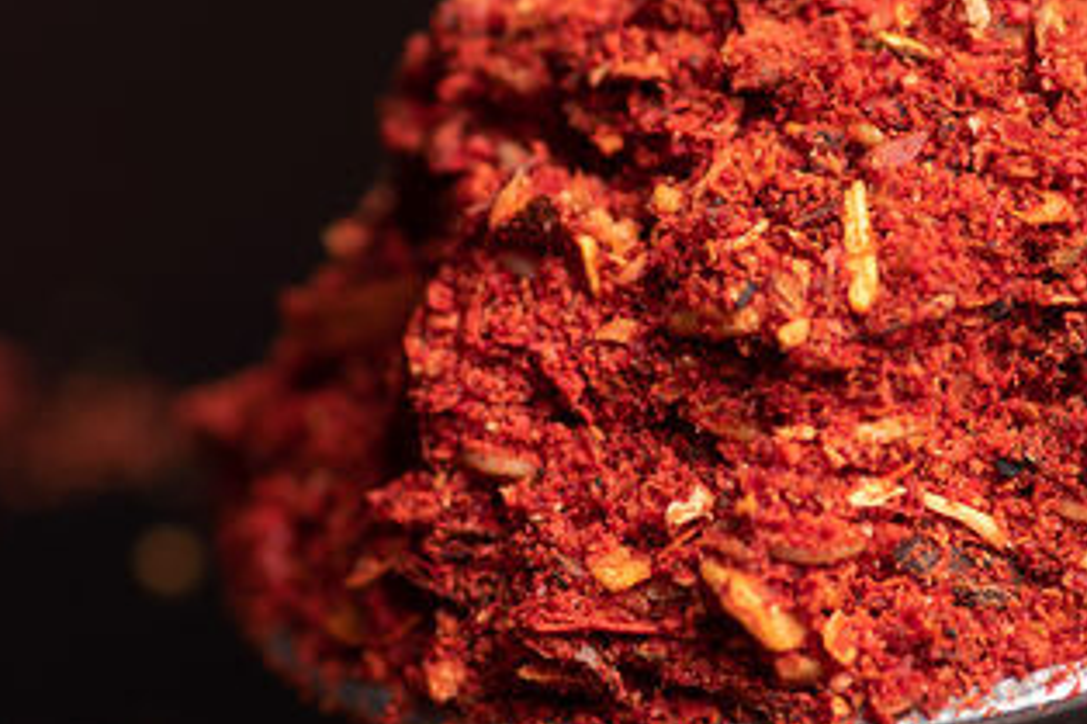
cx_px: 720
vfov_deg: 4.3
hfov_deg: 6.5
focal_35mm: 318
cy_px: 402
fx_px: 9596
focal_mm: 100
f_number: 8
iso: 160
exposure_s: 1/250
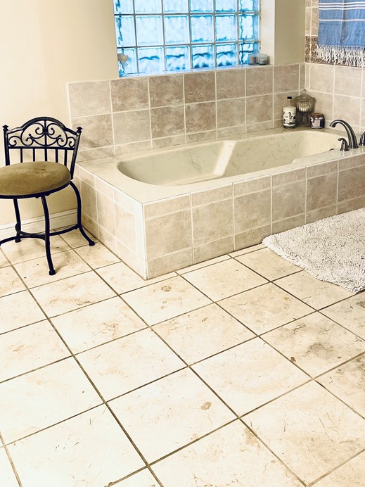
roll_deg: +1.0
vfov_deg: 48.7
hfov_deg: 38.4
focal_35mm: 37
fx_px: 520
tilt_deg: -14.0
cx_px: 231
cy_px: 137
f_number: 1.6
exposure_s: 1/60
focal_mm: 5.1
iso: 64
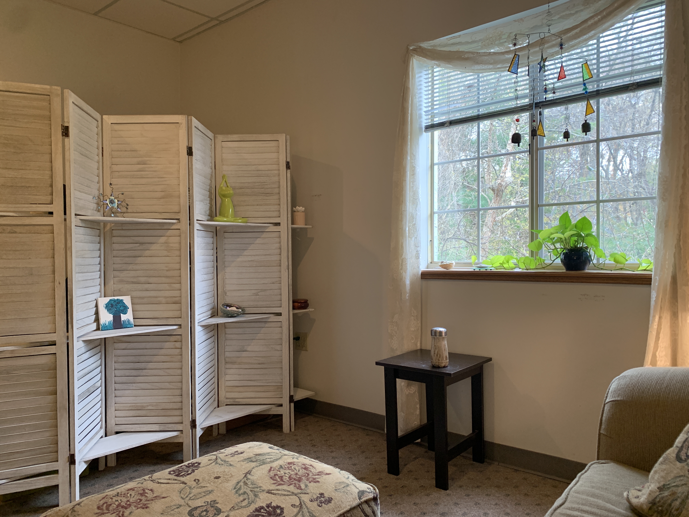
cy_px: 258
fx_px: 518
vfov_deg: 53.1
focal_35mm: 26
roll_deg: +0.4
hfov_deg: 67.3
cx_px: 344
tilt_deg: -1.4
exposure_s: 1/60
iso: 125
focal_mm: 4.25
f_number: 1.8
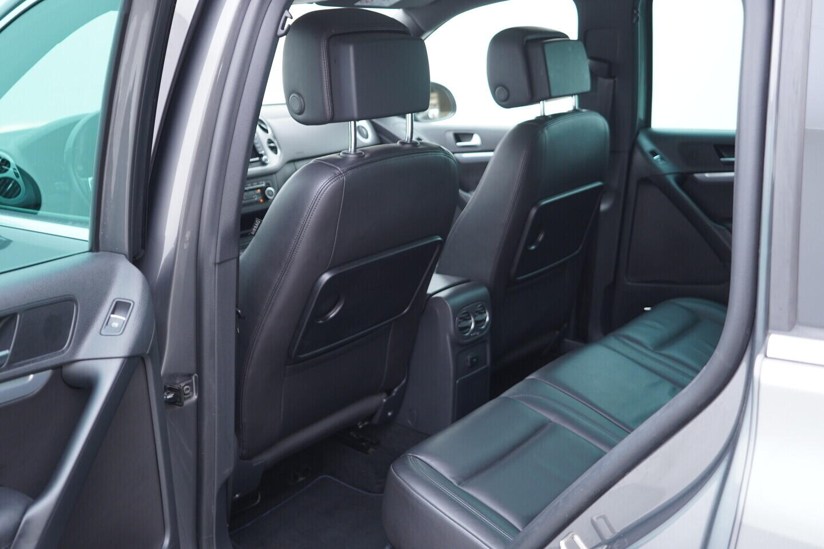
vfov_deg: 36.9
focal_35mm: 36
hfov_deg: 53.1
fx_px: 824
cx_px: 412
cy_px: 274
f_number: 2.8
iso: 400
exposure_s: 1/40
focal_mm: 24
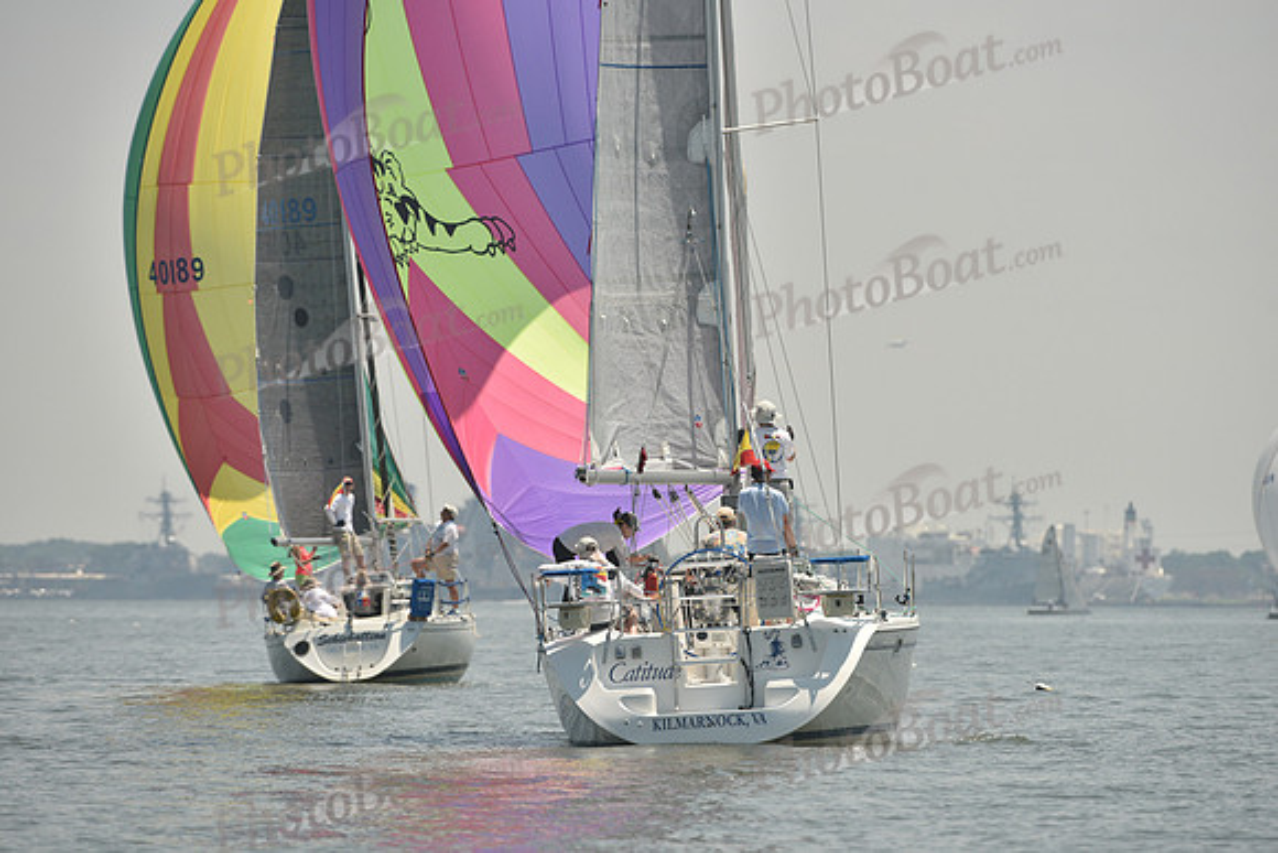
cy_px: 426
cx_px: 639
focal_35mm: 400
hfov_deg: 5.2
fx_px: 14203
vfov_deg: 3.4
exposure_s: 1/1600
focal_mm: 400
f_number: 7.1
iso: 320
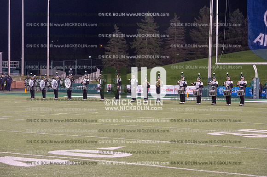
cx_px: 134
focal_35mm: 100
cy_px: 88
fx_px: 741
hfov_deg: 20.4
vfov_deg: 13.7
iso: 6400
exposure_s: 1/400
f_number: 5.6
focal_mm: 100
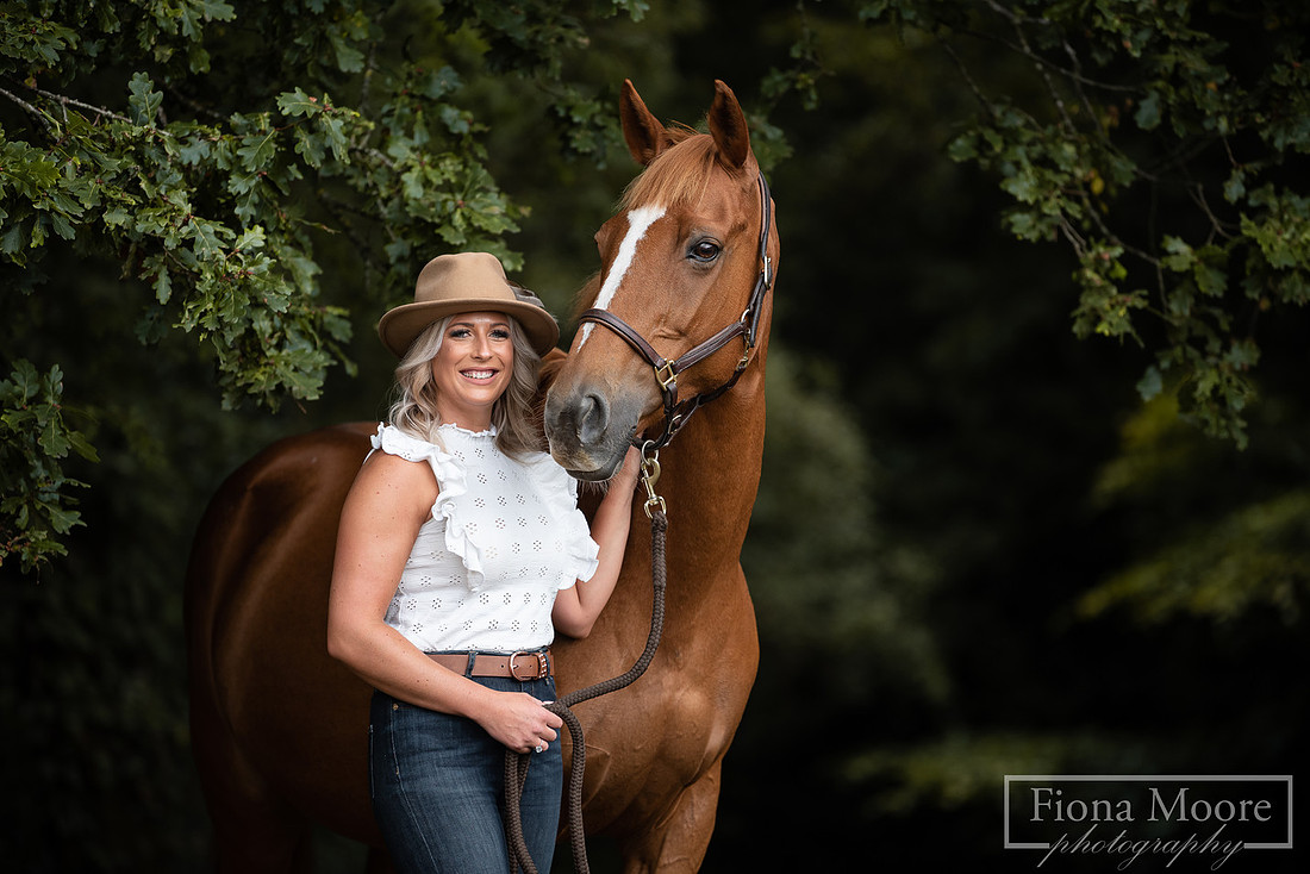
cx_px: 655
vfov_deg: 6.9
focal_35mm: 200
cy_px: 437
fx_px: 7279
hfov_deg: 10.3
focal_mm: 200
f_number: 3.2
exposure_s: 1/500
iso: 360
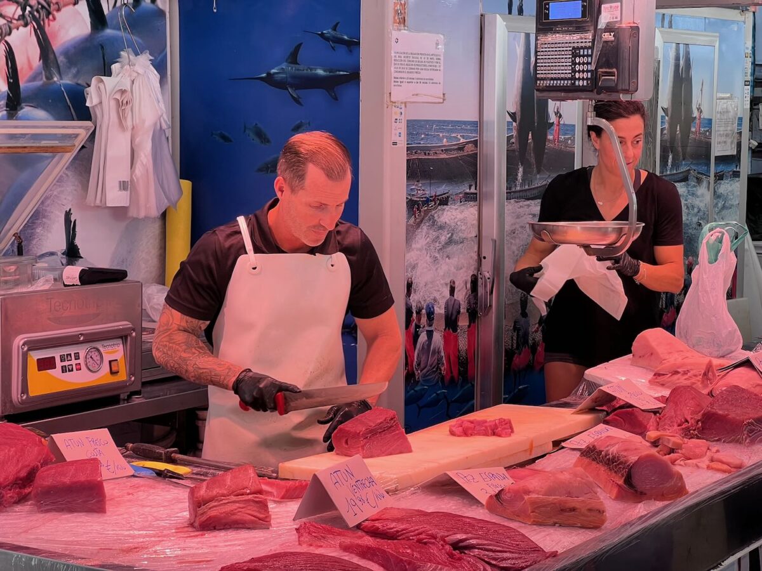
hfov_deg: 25.3
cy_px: 286
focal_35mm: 77
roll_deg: -0.6
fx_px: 1695
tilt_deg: -5.7
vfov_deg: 19.1
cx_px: 381
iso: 80
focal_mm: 9
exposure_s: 1/100
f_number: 2.8
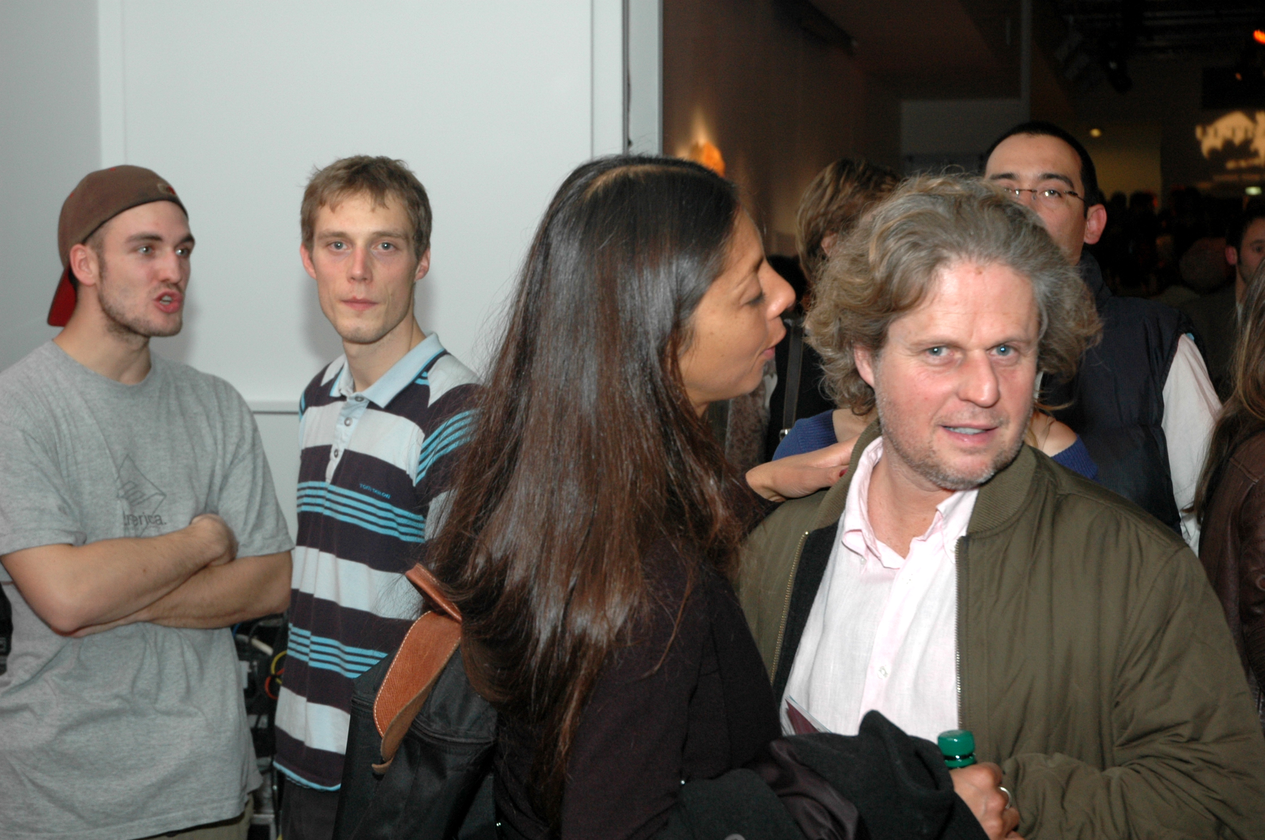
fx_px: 2316
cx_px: 632
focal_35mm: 66
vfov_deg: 20.6
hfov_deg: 30.5
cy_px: 420
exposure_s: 1/60
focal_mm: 44
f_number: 5
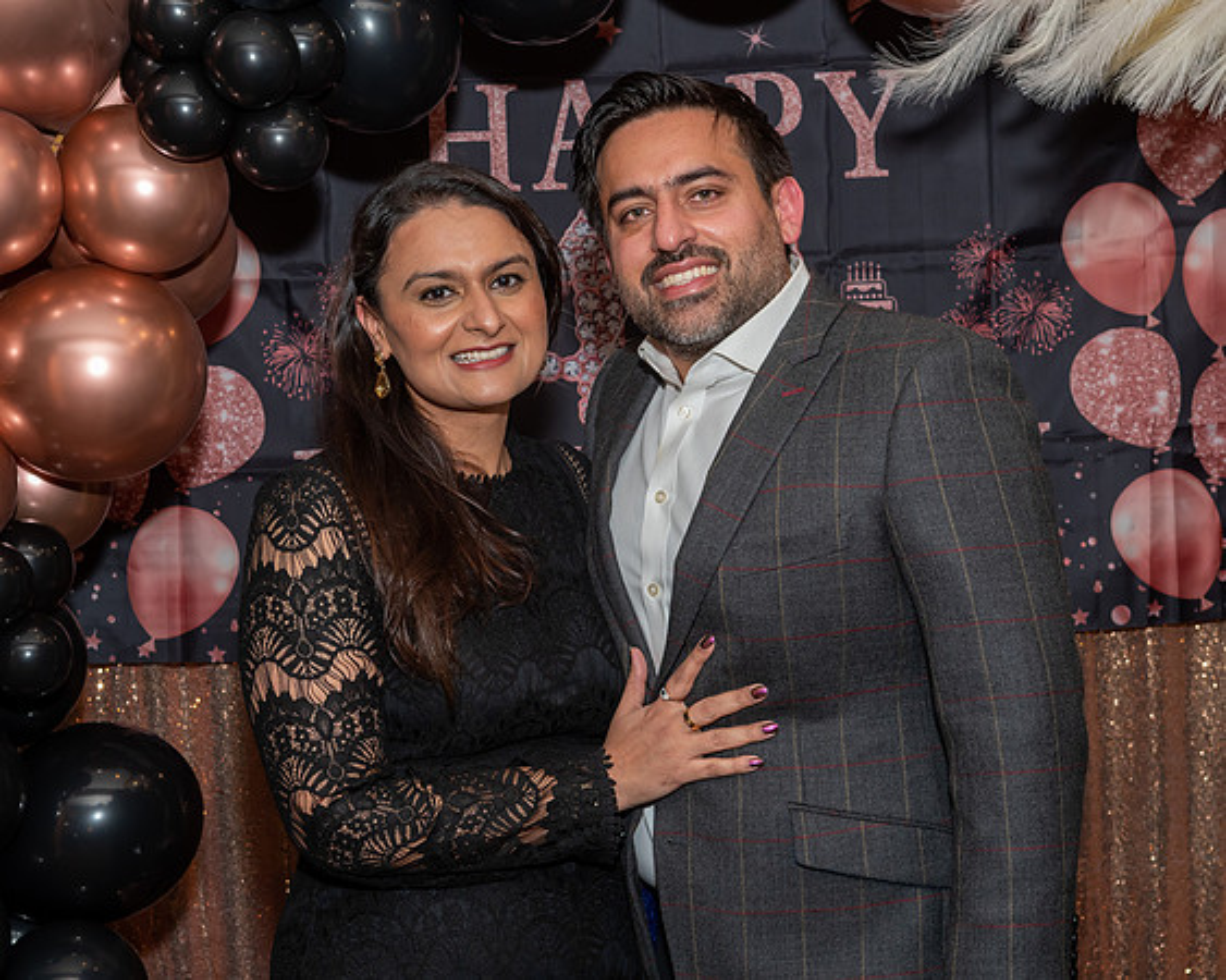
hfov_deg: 27.9
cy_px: 490
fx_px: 2471
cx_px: 574
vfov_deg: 22.4
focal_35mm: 68
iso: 500
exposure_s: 1/250
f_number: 7.1
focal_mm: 40
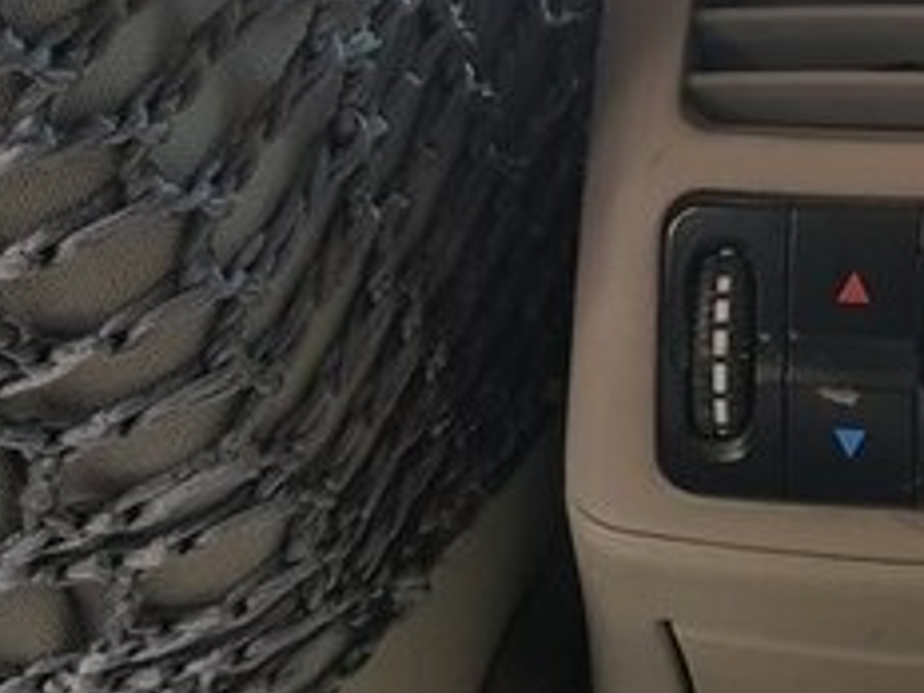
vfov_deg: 18.2
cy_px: -273
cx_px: 1095
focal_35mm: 74
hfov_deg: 24.1
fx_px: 1975
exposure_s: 1/50
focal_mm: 4.2
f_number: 1.7
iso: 64
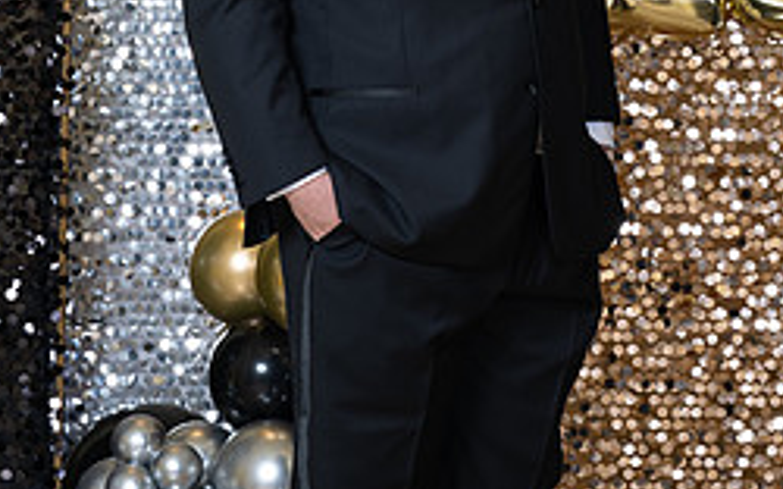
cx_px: 423
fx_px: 5290
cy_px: -113
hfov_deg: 8.5
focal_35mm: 248
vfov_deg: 5.3
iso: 320
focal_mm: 135
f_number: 8
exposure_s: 1/100
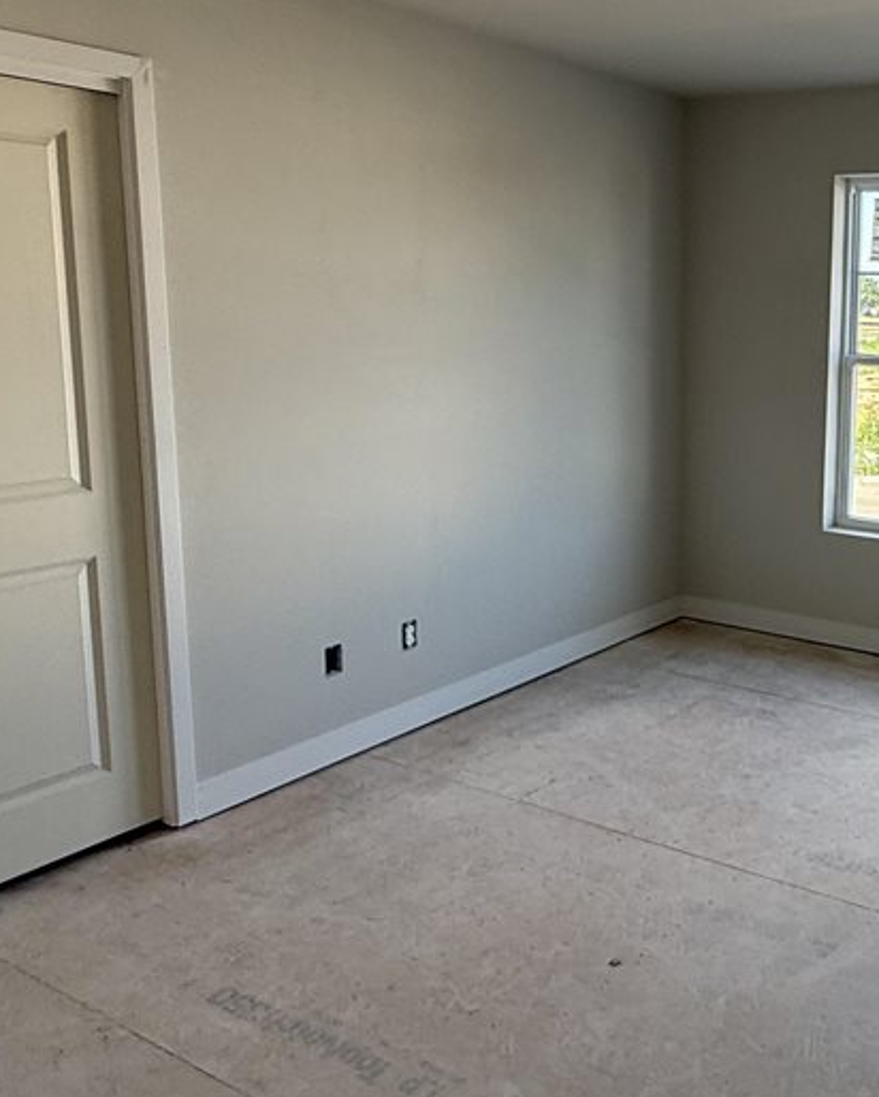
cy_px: 463
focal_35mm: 34
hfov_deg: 39.5
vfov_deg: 52.6
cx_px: 828
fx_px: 1104
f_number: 2.2
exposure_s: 1/151
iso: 64
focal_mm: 2.22
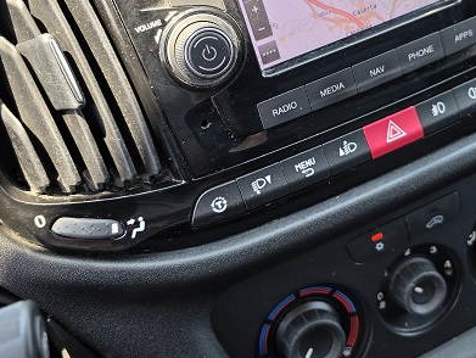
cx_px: 287
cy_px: 73
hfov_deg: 40.2
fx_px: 647
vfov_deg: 30.2
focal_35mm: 47
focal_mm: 6.5
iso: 10
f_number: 1.4
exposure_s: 1/61.5
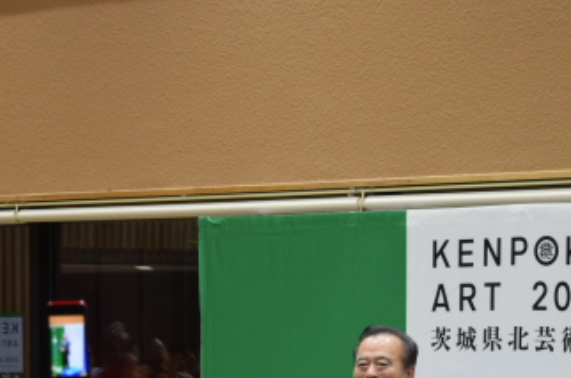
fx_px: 2595
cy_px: 350
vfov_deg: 8.3
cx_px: 284
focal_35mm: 164
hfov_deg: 12.6
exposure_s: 1/60
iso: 1400
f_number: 5.6
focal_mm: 55
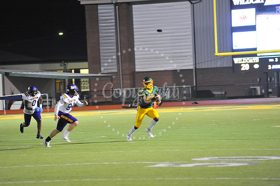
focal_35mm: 200
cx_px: 140
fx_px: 1555
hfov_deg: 10.3
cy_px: 93
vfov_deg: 6.9
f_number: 4
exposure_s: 1/160
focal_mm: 200
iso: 4000
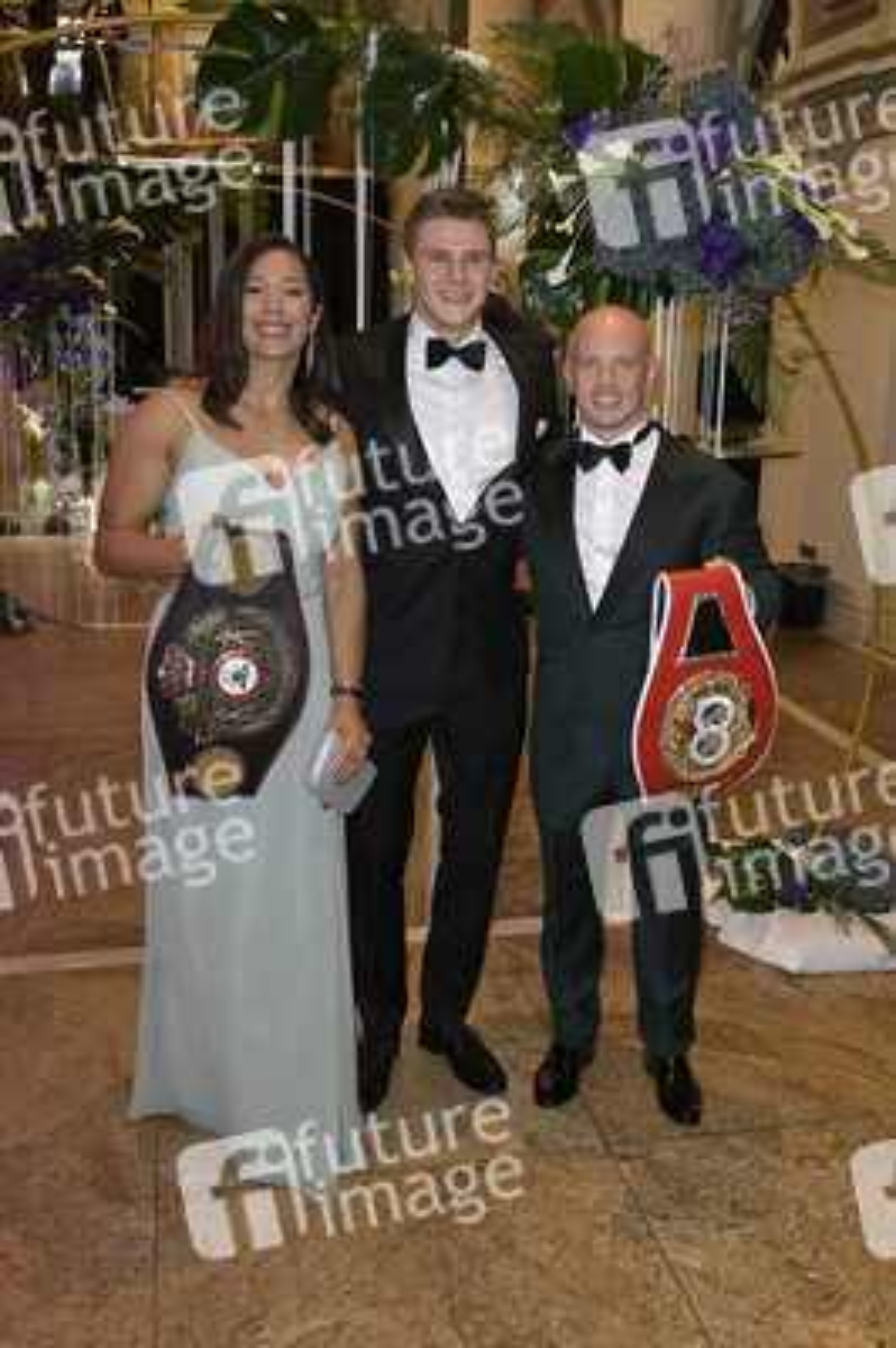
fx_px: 1197
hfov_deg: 41.0
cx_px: 448
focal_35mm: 32
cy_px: 674
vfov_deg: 58.8
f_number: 5.6
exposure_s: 1/50
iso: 2500
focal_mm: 32
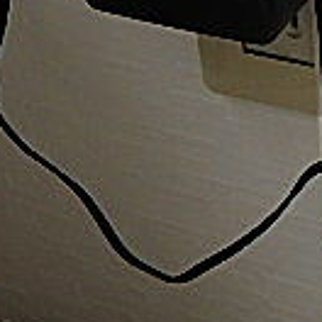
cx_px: 434
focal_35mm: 90
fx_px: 947
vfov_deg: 17.8
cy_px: -115
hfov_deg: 17.9
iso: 160
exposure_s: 1/60
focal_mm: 3.7
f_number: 3.5
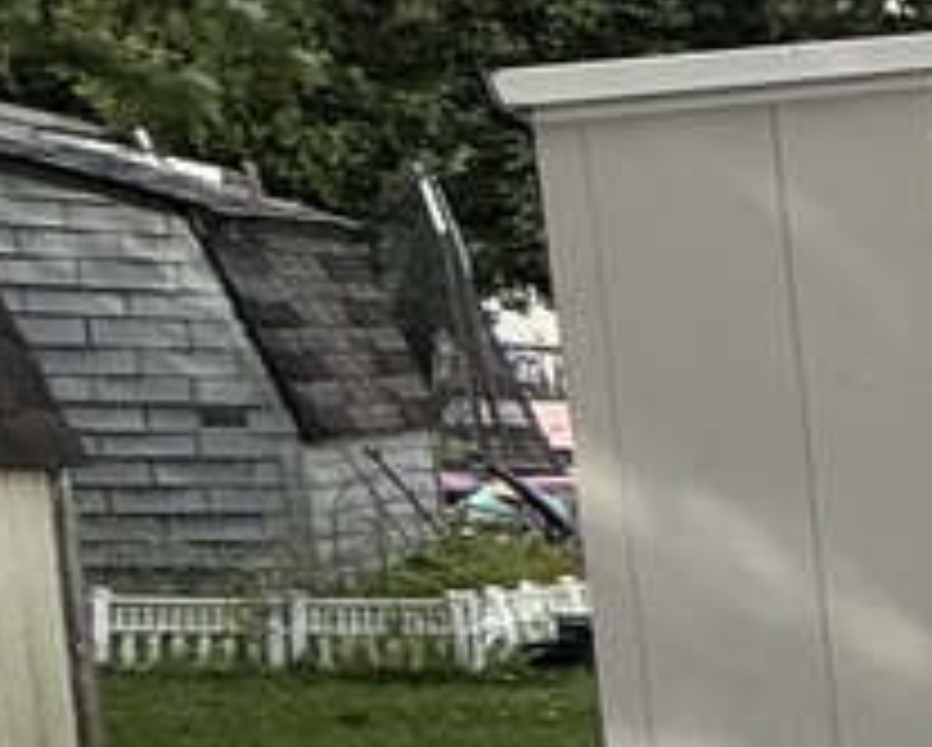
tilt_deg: -8.1
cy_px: 914
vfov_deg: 15.6
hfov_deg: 10.0
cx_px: 3143
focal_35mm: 95
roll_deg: -2.5
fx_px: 2623
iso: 50
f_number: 2.2
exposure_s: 1/985
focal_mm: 2.22
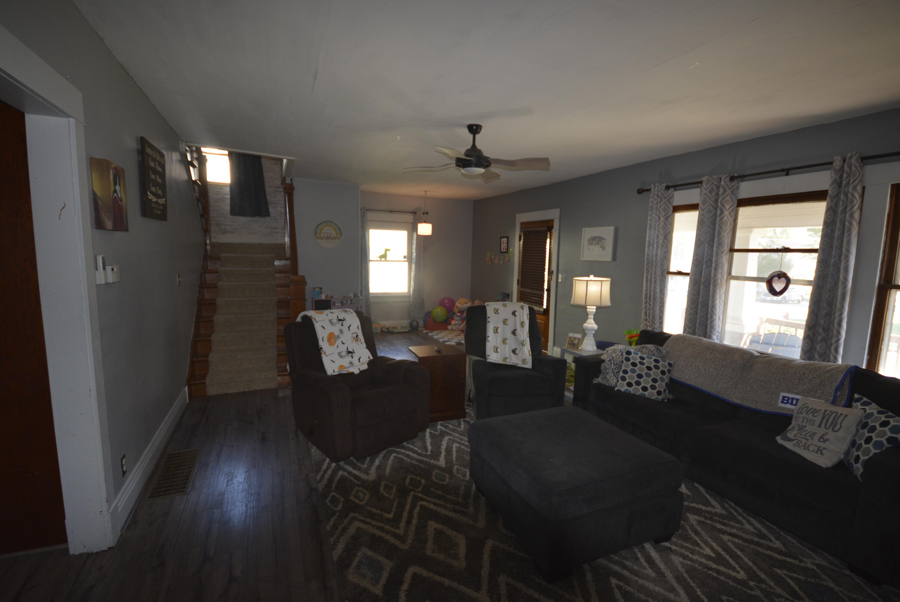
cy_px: 301
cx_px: 450
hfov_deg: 100.3
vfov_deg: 77.4
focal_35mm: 15
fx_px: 375
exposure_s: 1/80
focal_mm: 10
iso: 400
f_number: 4
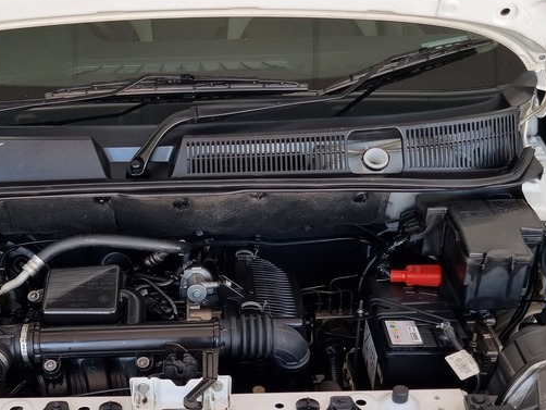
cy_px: 358
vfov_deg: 26.7
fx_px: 836
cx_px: 175
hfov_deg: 35.7
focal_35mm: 53
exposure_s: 1/106
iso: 50
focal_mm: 5.4
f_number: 1.8
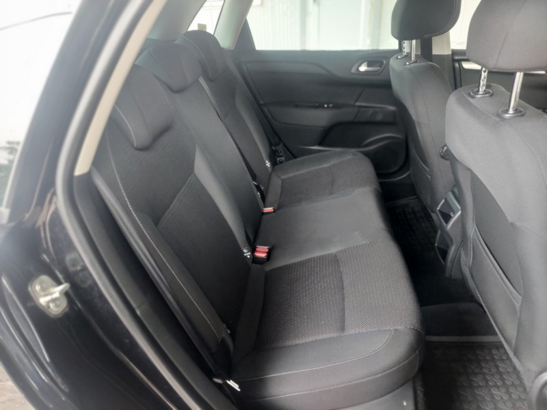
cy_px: 205
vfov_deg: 54.9
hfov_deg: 69.4
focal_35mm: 25
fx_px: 395
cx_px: 274
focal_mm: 5.23
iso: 400
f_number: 1.8
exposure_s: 1/25
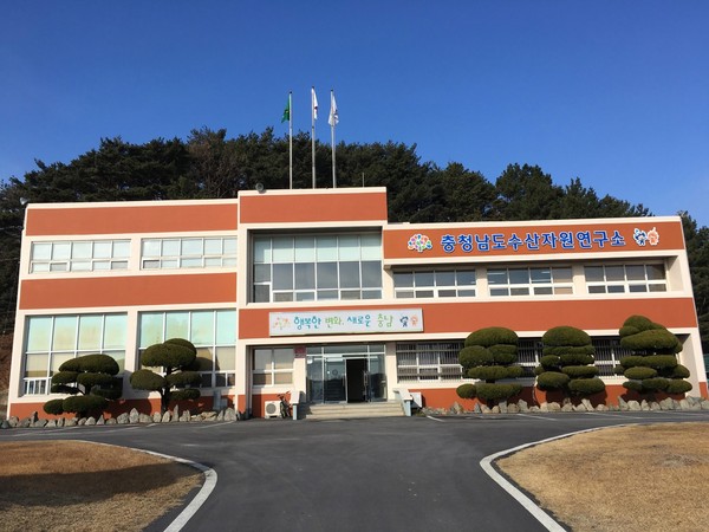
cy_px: 266
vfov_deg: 48.2
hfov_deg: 61.7
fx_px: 594
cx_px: 354
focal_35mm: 29
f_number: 2.2
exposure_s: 1/2262
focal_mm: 4.15
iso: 25
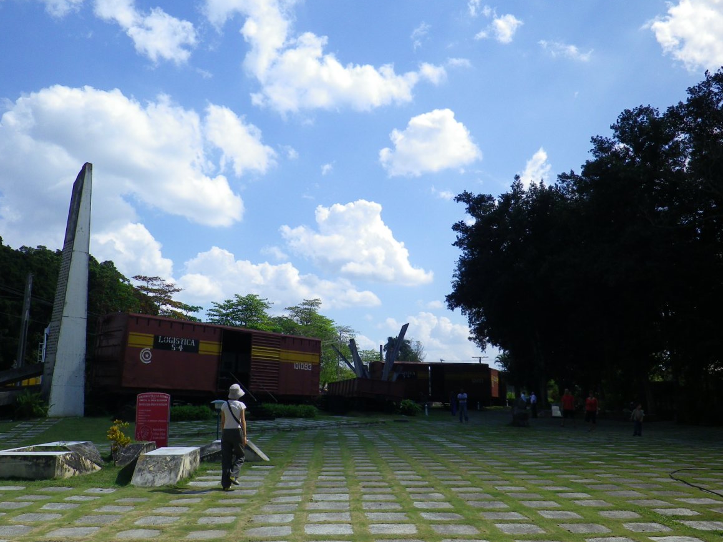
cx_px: 349
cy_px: 263
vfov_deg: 48.2
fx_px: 606
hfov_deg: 61.7
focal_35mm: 29
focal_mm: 5
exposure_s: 1/200
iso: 100
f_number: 8.3
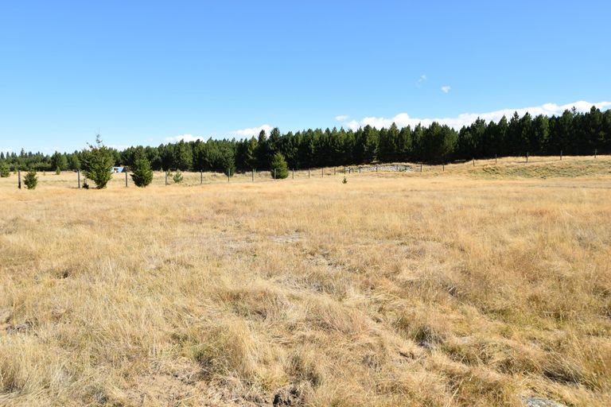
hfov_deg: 73.7
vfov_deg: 53.1
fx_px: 407
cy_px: 204
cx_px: 306
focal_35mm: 24
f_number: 10
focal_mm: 16
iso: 200
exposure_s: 1/400
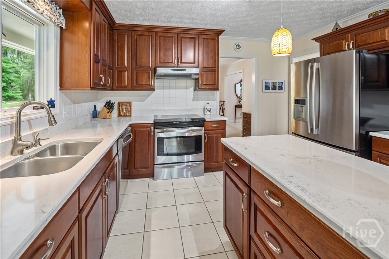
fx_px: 162
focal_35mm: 15
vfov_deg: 77.3
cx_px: 194
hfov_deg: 100.4
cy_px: 130
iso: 2000
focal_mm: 15
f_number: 6.3
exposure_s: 1/30
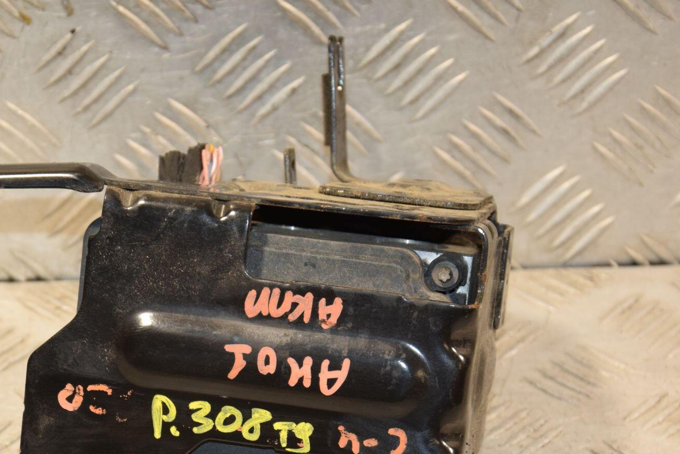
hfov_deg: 12.7
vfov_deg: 8.5
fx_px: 3041
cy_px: 382
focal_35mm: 161
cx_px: 234
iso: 800
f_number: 5.3
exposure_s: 1/200
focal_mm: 62
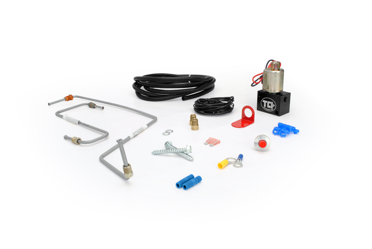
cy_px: 124
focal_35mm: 30
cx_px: 186
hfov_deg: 61.9
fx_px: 310
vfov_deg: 43.7
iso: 100
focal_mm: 20
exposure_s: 1/3
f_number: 20
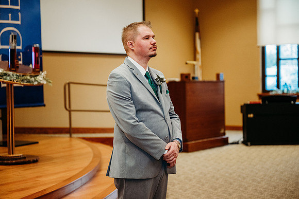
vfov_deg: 19.5
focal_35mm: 70
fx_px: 581
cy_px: 100
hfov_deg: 28.8
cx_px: 150
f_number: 2.8
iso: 2000
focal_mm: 70
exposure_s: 1/200
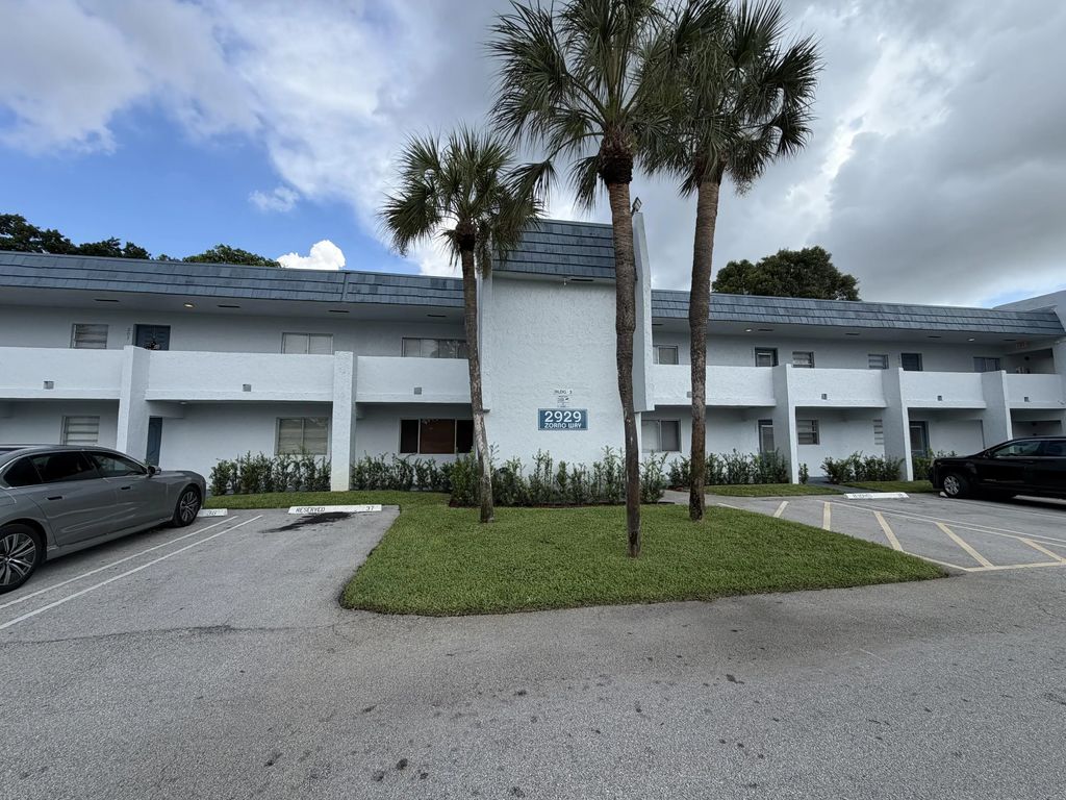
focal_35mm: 14
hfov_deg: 102.1
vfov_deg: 85.7
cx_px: 533
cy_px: 400
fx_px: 431
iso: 40
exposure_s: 1/770
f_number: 2.2
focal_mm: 2.22
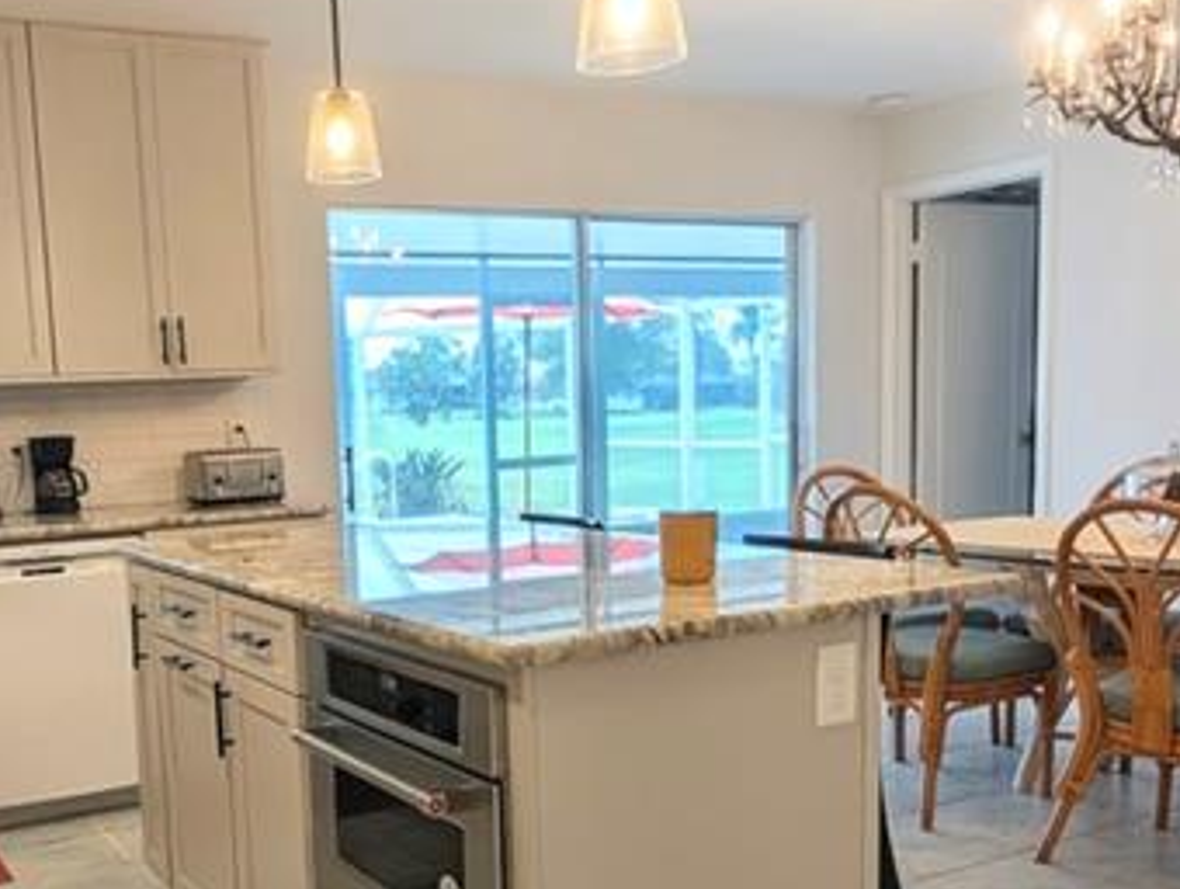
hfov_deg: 50.7
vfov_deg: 39.1
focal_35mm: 36
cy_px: 615
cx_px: 430
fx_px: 1229
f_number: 1.7
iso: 51
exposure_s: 1/164
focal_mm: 2.02
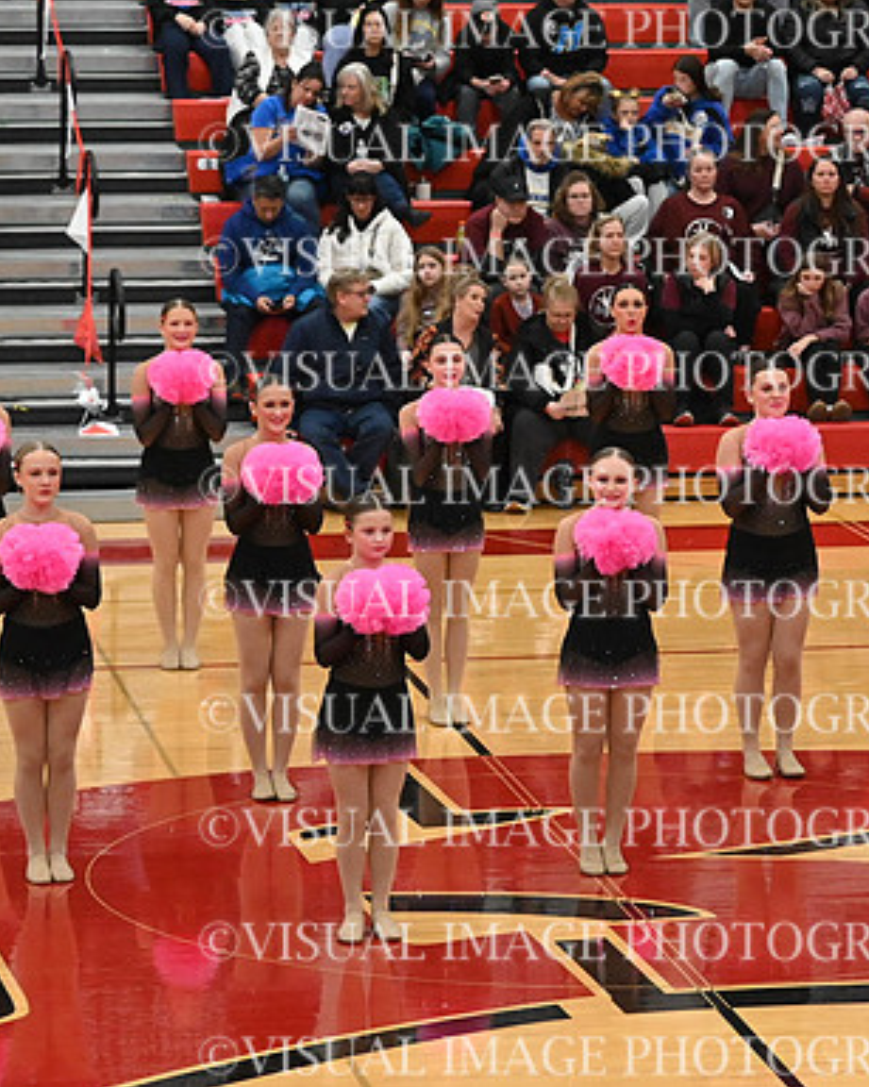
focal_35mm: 149
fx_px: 4792
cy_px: 542
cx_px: 609
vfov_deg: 12.9
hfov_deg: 10.3
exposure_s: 1/400
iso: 8000
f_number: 4
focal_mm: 70
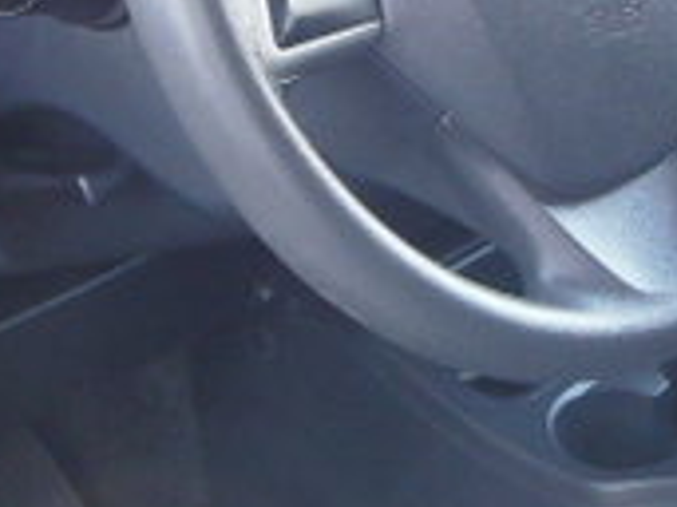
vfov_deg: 10.1
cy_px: 226
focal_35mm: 147
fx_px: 2873
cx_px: 637
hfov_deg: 13.3
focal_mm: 6
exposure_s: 1/50
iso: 400
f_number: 3.5
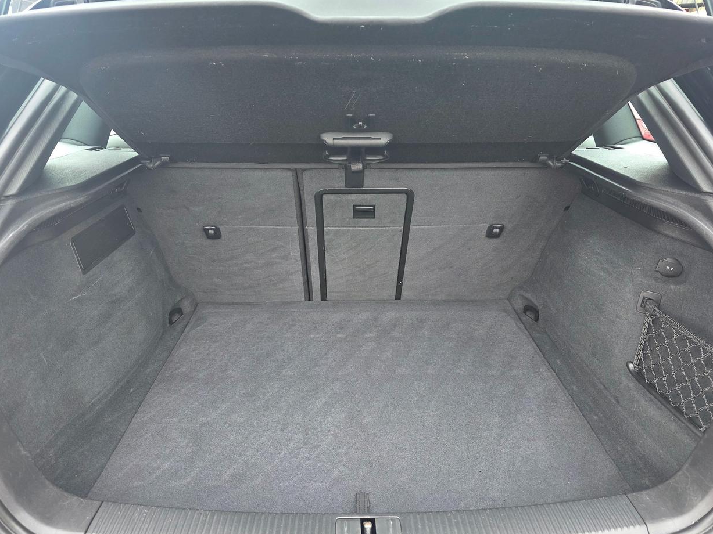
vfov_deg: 56.8
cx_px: 352
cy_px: 277
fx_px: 494
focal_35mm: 24
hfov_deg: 71.6
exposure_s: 1/180
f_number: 1.7
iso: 125
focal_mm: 6.3
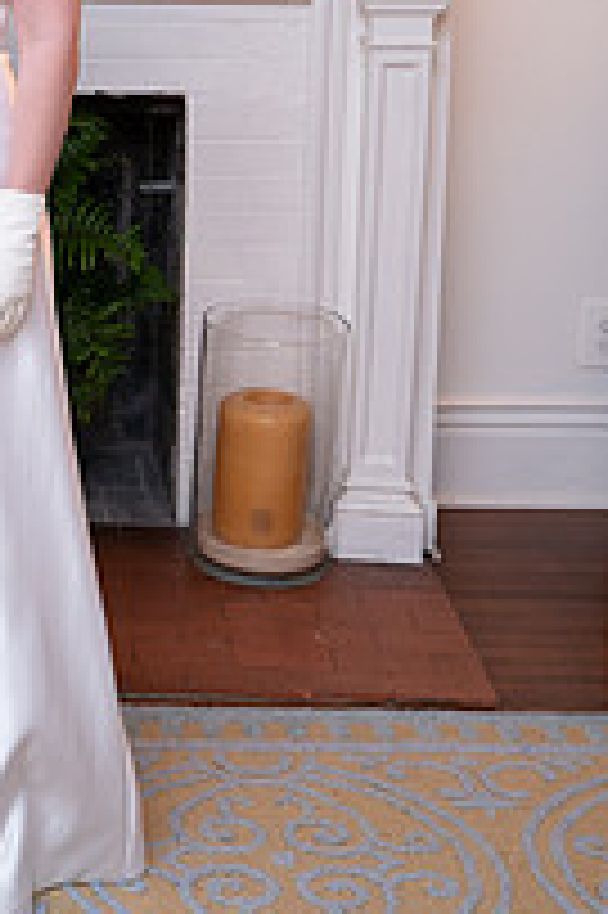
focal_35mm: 80
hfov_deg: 16.5
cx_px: -54
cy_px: 189
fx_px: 2030
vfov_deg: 25.0
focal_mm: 36
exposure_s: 1/80
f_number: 4.5
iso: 800
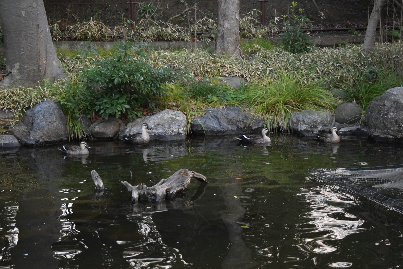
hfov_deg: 31.9
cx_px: 202
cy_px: 134
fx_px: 705
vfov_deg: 21.6
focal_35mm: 63
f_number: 5
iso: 3200
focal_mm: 42
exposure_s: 1/320
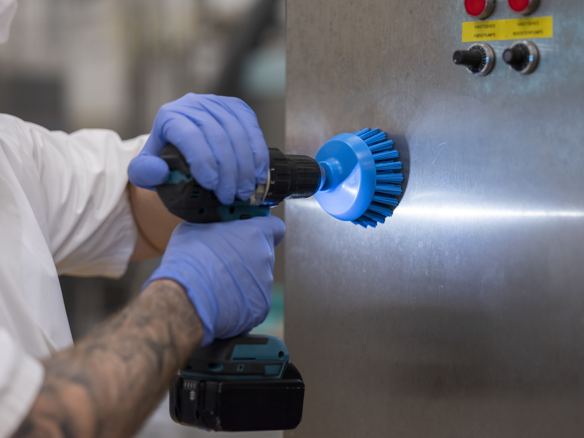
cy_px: 219
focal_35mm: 87
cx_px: 292
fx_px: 1468
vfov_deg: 17.0
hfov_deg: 22.5
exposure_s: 1/125
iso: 800
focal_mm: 110
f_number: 2.8
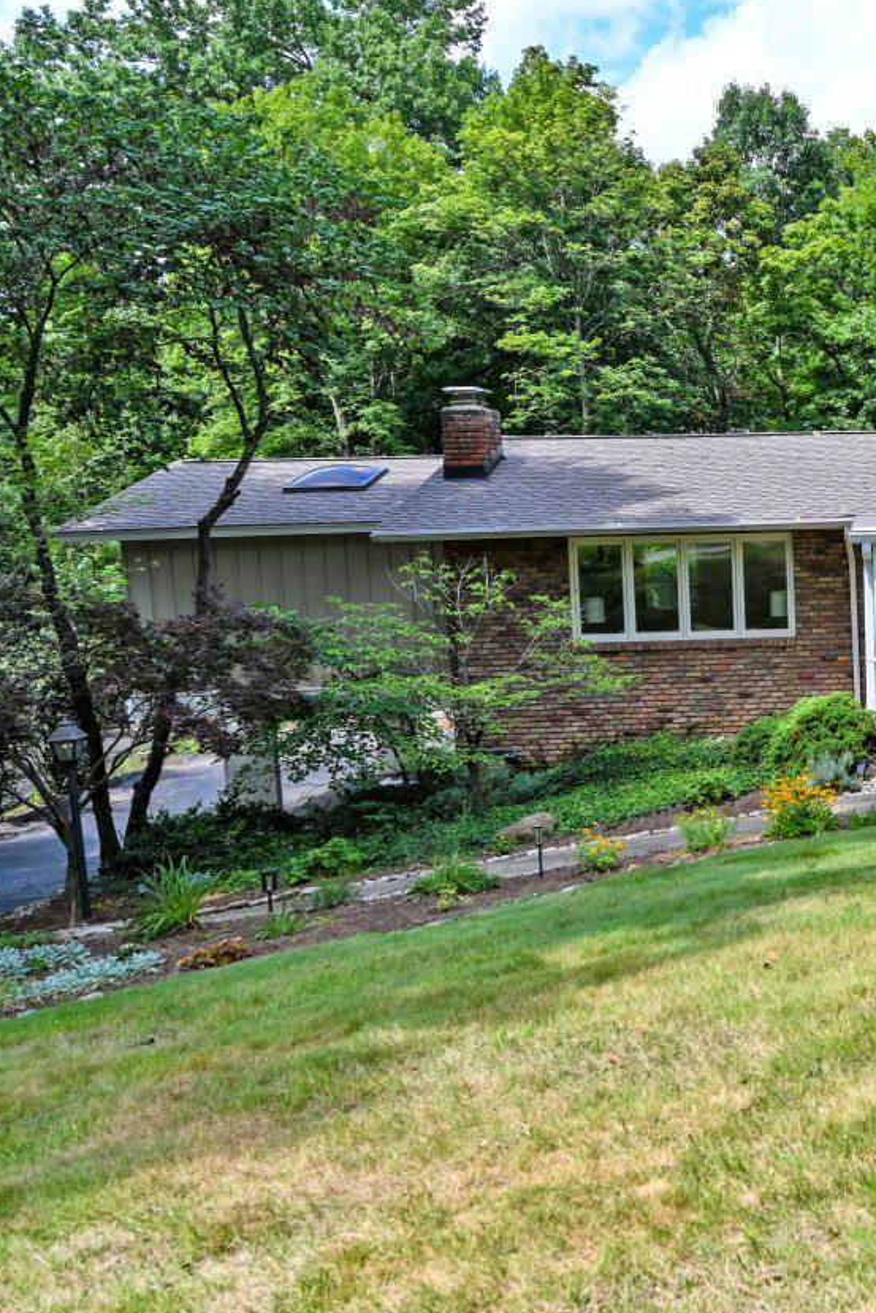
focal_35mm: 38
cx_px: 962
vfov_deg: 50.7
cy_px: 621
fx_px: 1386
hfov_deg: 31.2
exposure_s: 1/250
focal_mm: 21
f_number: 5.6
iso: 100
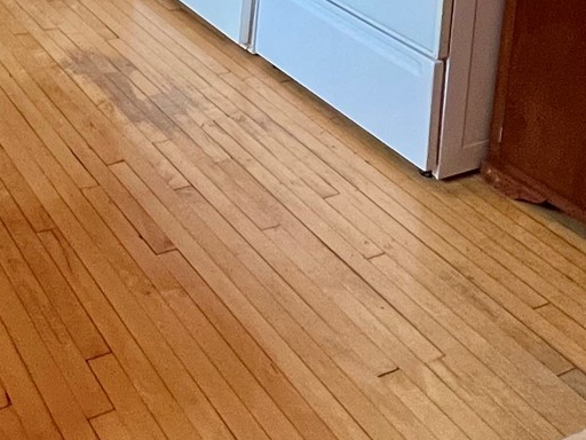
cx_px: 81
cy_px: -283
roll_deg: -2.2
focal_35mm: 52
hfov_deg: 35.1
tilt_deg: -4.0
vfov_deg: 21.6
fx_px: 880
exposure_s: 1/60
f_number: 1.8
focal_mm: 1.57
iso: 320
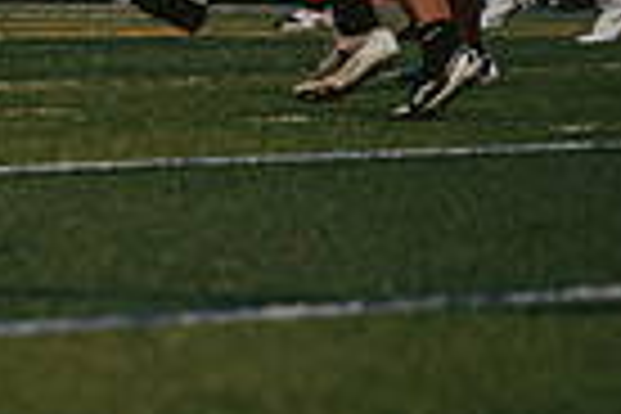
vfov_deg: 2.1
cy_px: -42
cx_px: -1004
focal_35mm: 644
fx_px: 11108
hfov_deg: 3.2
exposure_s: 1/1250
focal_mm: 122
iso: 1600
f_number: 3.2
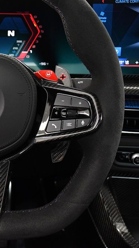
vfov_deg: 36.6
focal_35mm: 57
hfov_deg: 19.9
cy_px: 123
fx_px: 374
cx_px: -22
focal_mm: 24
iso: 2500
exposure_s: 1/100
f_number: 5.6
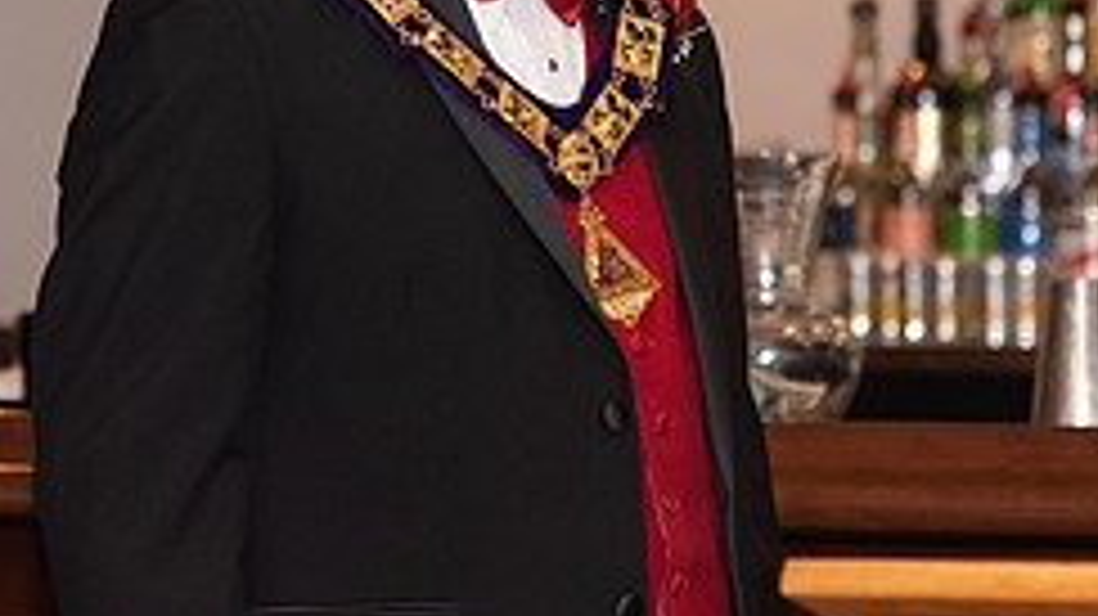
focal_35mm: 299
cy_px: 29
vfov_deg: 4.1
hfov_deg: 7.2
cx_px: 504
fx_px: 8701
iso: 800
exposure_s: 1/200
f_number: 4
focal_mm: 120
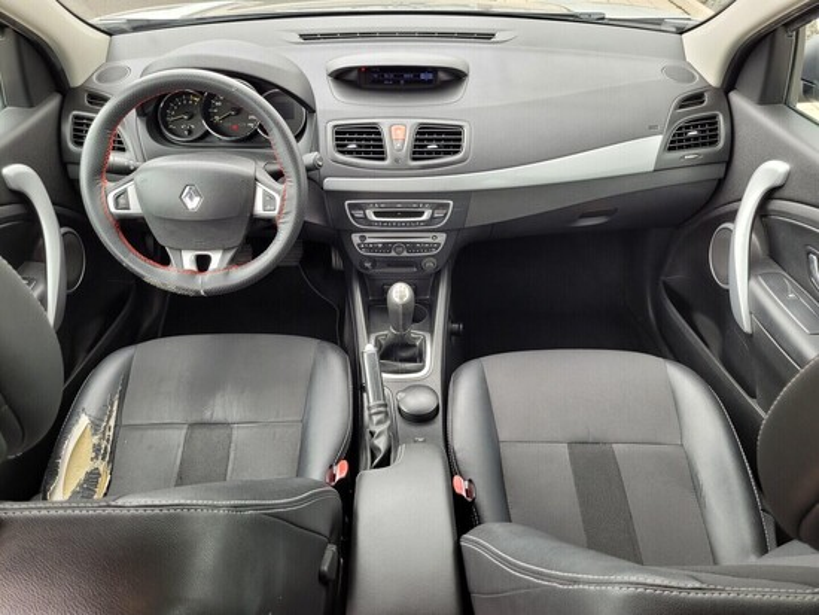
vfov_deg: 53.1
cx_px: 410
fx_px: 615
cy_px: 308
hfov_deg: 67.3
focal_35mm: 26
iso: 50
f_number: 1.8
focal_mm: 5.4
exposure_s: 1/100
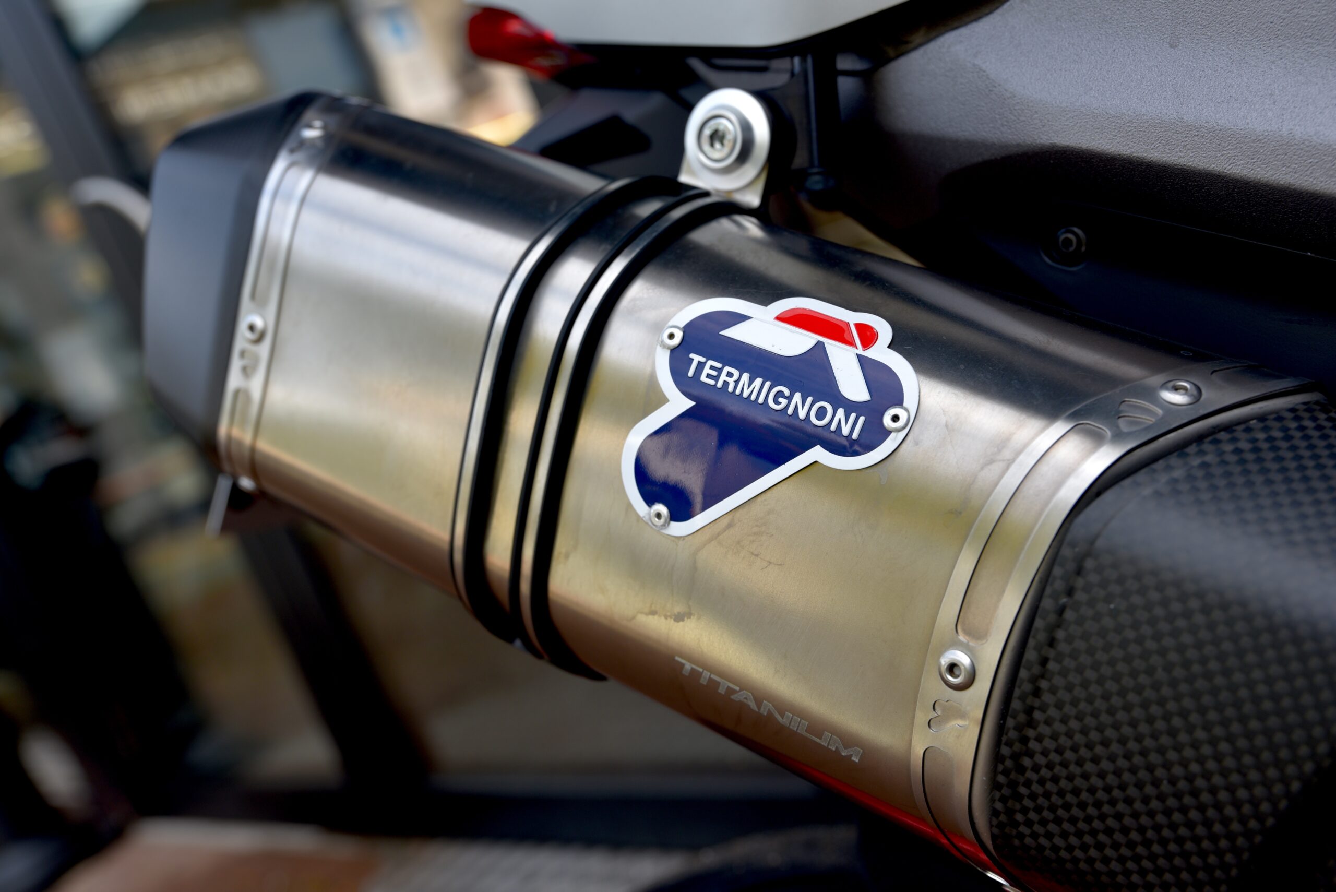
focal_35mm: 44
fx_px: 1633
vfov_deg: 30.5
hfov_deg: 44.5
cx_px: 668
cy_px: 446
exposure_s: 1/125
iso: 100
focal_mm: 44
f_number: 5.6
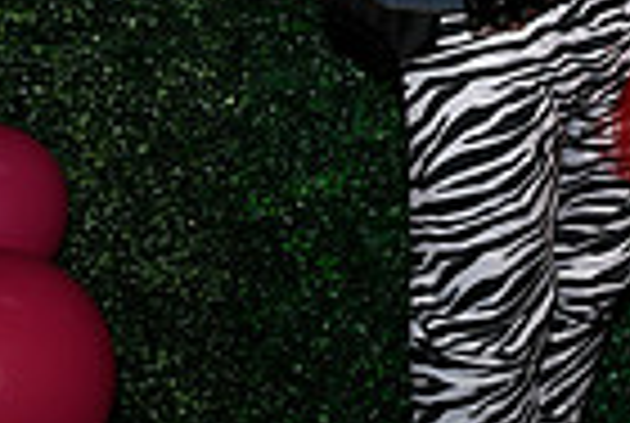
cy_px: -416
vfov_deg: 10.0
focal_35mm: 128
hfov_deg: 15.4
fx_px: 2245
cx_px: 752
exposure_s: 1/60
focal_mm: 31
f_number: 6.3
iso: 500
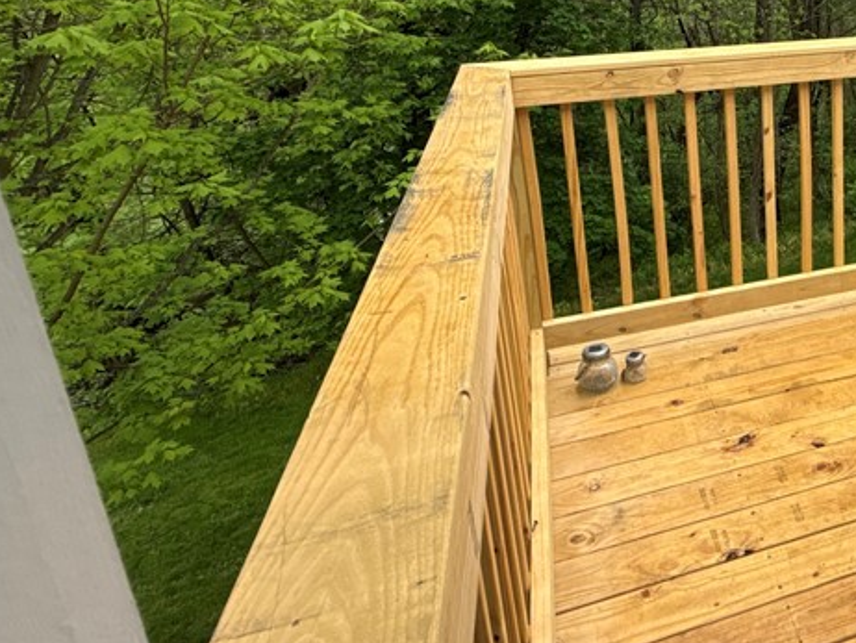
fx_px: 767
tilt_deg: -14.5
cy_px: 115
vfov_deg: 43.1
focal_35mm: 31
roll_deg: +0.8
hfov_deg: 48.9
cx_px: 837
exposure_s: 1/331
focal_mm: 2.22
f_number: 2.2
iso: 50
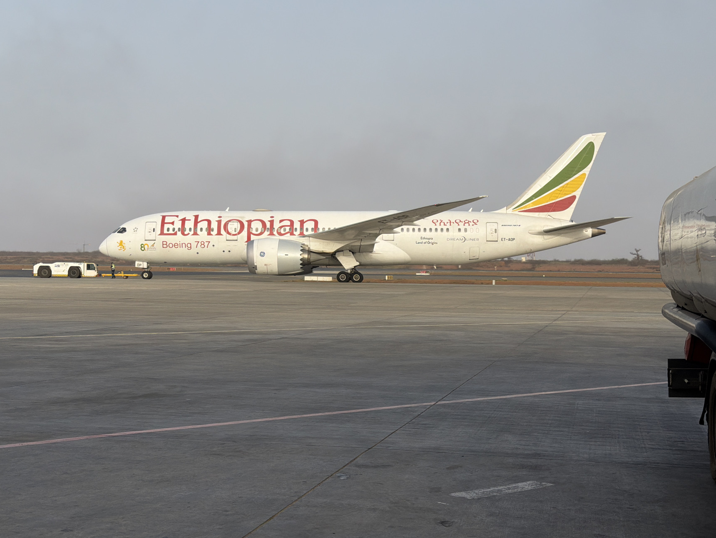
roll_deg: -0.6
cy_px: 264
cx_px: 306
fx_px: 1158
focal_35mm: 56
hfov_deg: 34.3
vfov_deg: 26.1
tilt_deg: -0.1
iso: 64
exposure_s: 1/3096
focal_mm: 6.76
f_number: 1.78
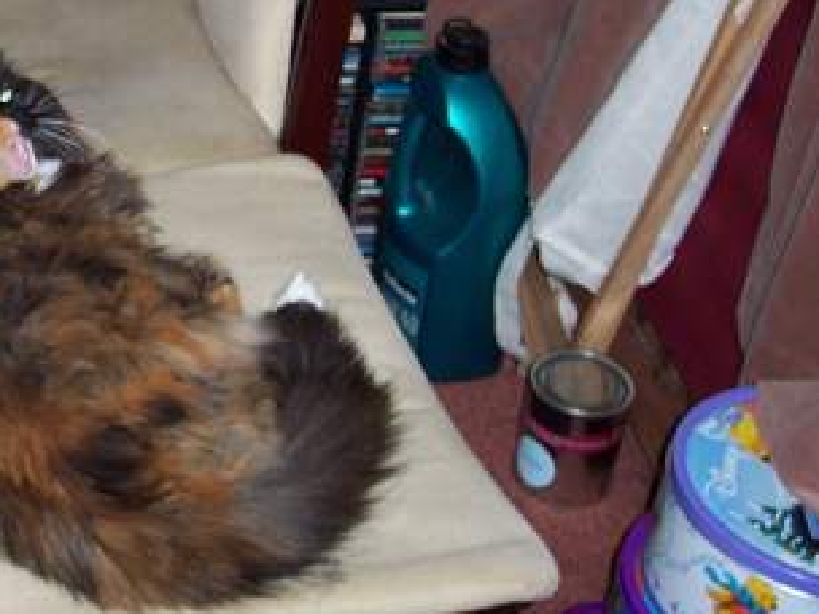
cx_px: 40
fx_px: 1893
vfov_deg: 18.4
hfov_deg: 23.6
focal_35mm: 80
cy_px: 213
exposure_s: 1/30
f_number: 2.8
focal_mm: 8
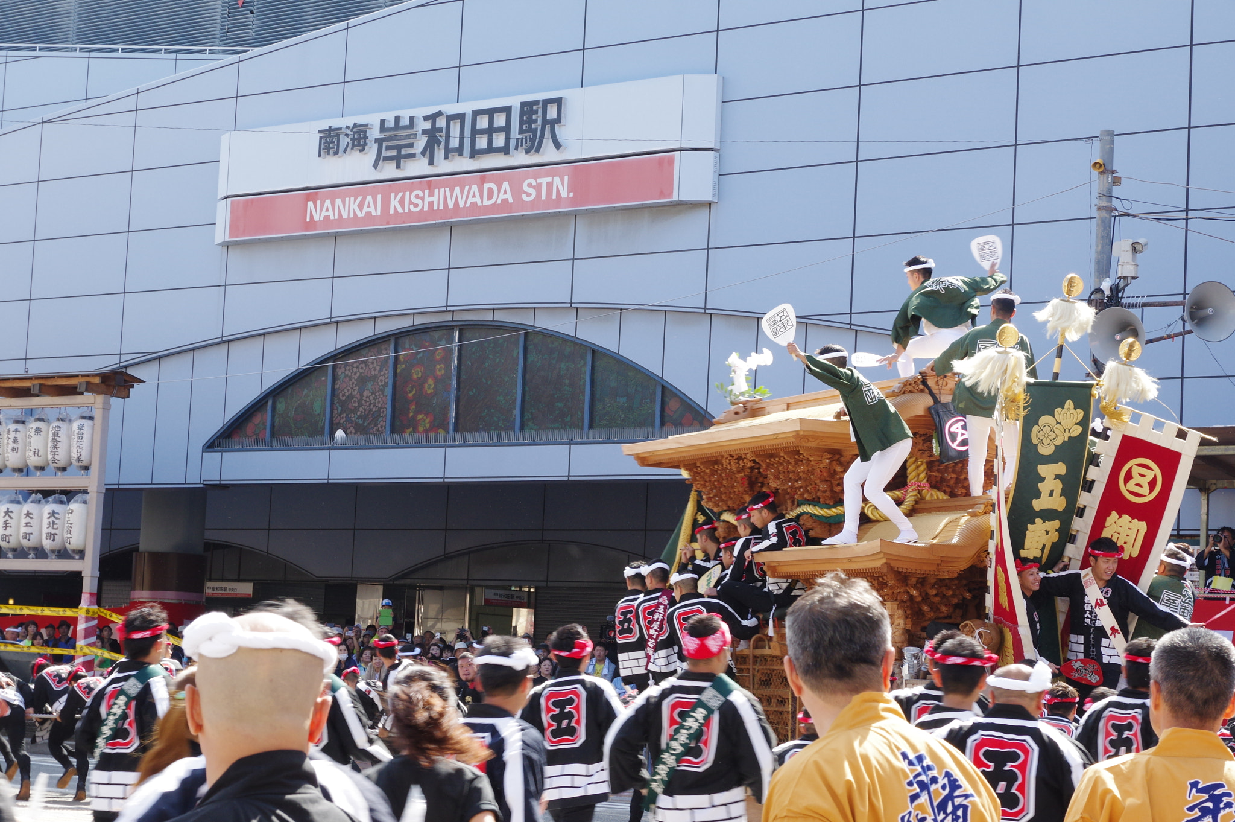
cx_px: 618
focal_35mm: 72
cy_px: 411
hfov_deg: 28.1
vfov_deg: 18.9
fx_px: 2468
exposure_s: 1/125
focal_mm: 48
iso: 400
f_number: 11
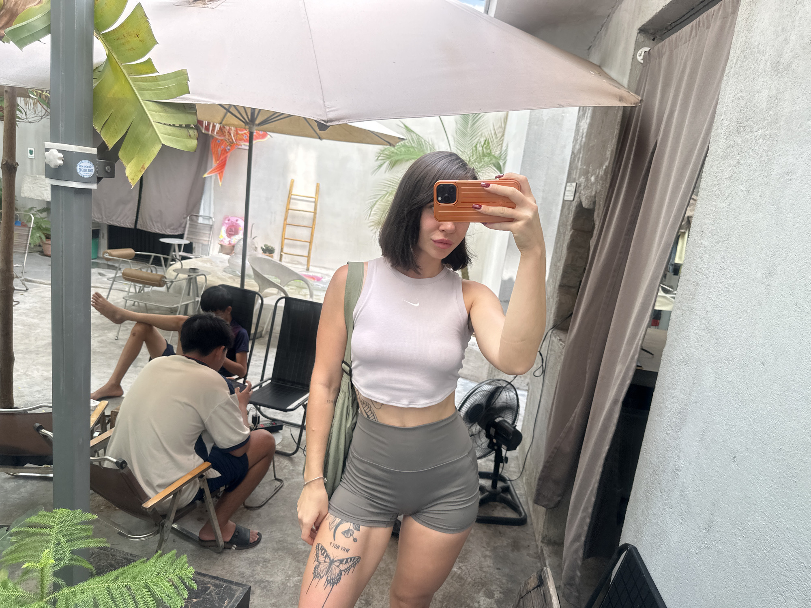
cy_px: 304
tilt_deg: -12.4
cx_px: 406
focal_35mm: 24
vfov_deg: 56.8
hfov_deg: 71.6
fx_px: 562
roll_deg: -6.9
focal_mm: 6.86
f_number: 1.78
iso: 64
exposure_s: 1/212
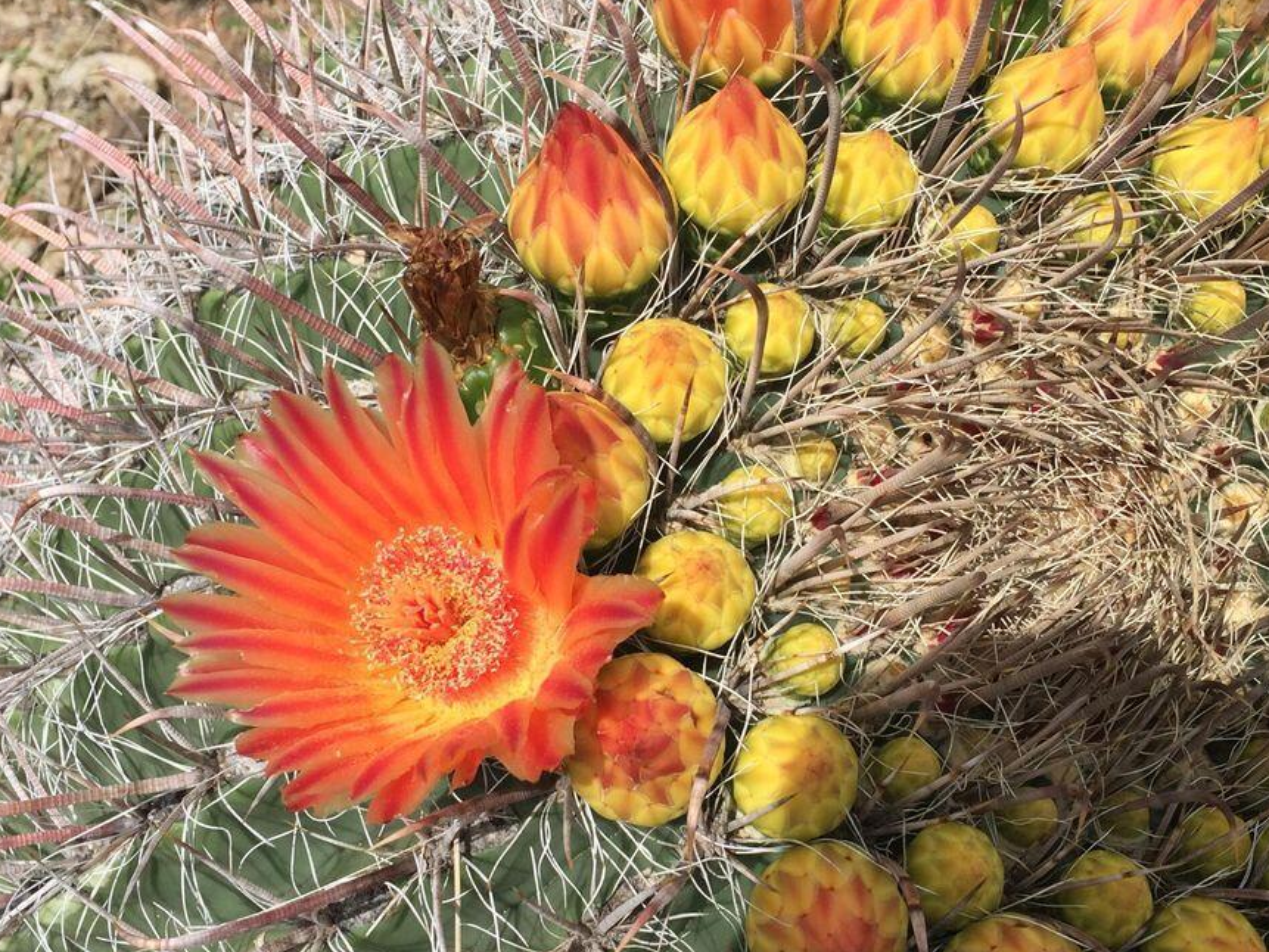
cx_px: 689
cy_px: 483
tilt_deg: -50.5
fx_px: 1687
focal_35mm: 46
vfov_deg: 31.5
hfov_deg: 41.2
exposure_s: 1/1980
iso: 32
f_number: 2.2
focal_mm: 4.15
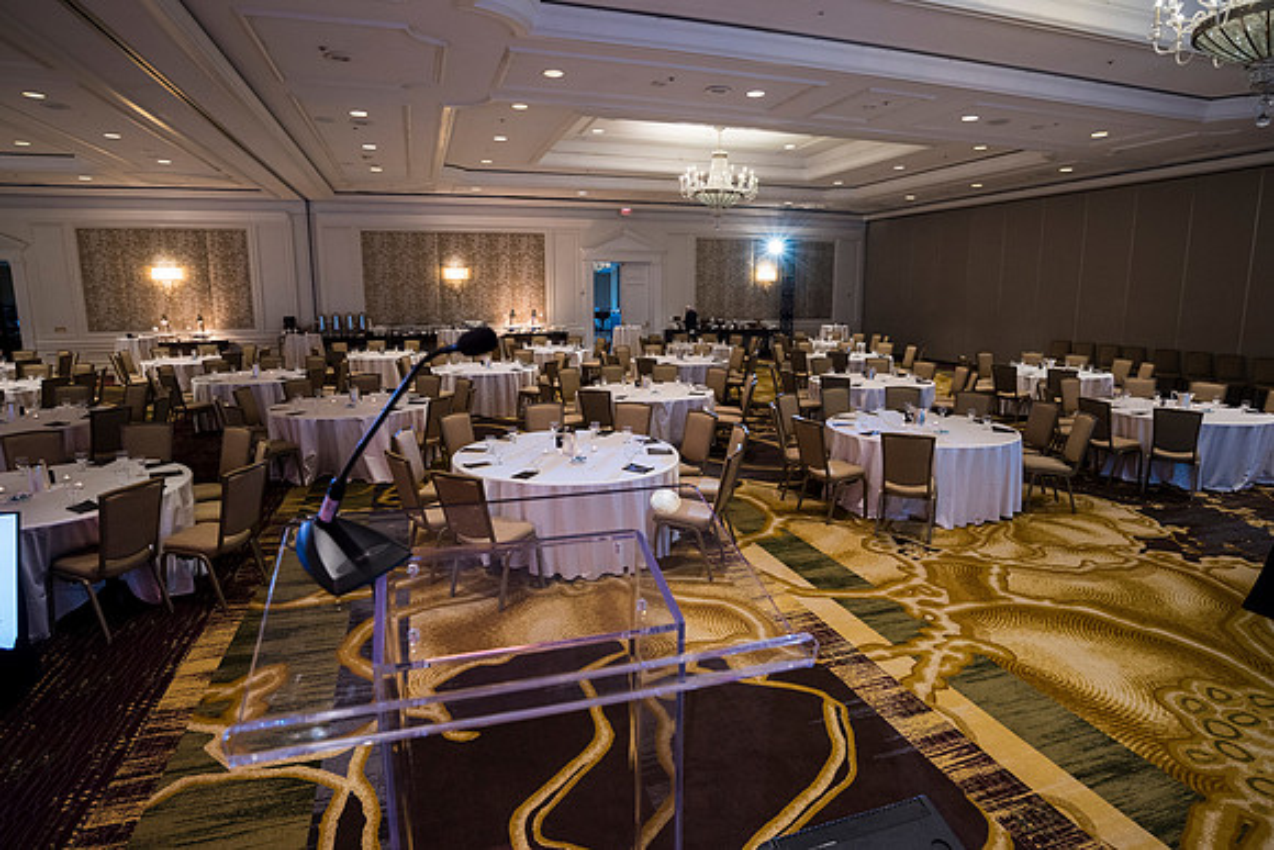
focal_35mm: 18
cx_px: 637
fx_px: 637
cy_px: 425
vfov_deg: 67.4
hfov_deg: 90.0
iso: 1000
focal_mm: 18
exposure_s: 1/60
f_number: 4
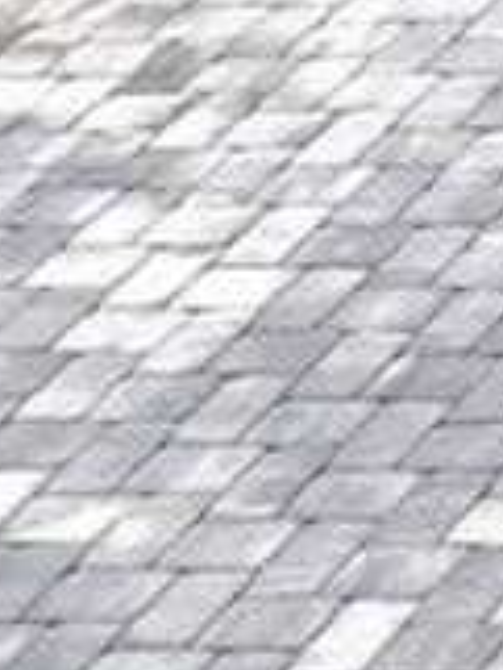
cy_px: -1454
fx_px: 4063
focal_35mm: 210
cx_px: 2993
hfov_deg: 4.9
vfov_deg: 7.9
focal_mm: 8.38
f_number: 2.8
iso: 120
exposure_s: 1/1500
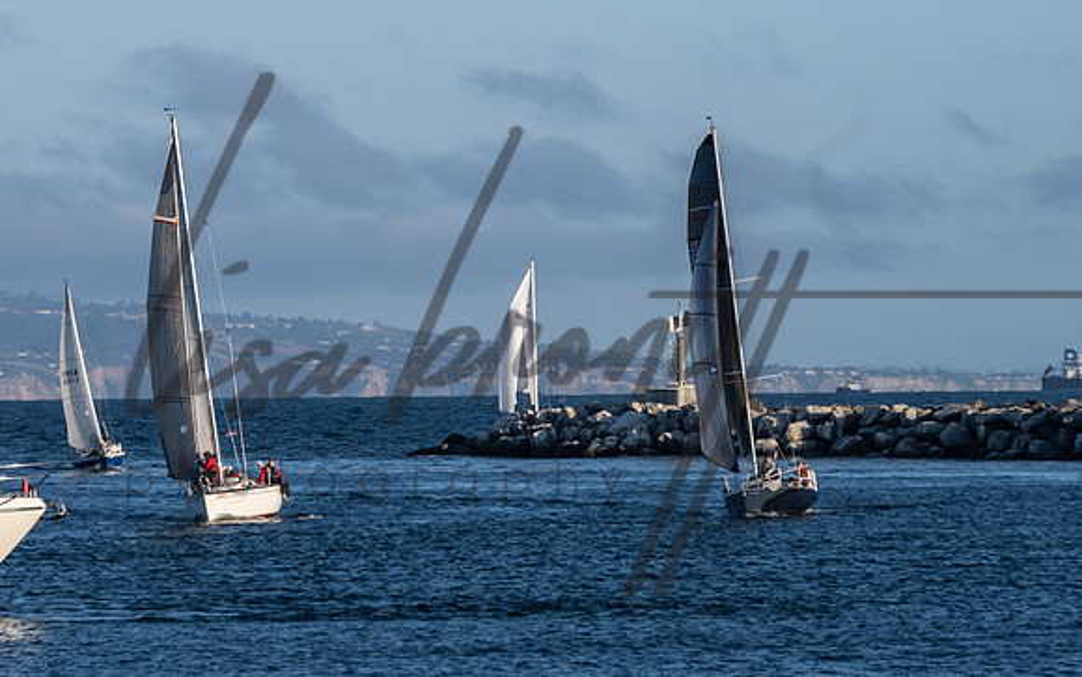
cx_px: 266
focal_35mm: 283
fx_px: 8336
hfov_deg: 7.4
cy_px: 93
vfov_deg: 4.6
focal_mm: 135
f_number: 6.3
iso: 320
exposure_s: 1/1250
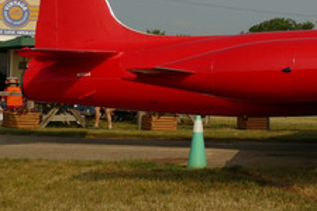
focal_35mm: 108
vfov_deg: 12.6
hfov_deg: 18.1
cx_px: 363
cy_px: 36
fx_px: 951
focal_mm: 13.7
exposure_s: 1/4000
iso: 125
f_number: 3.1
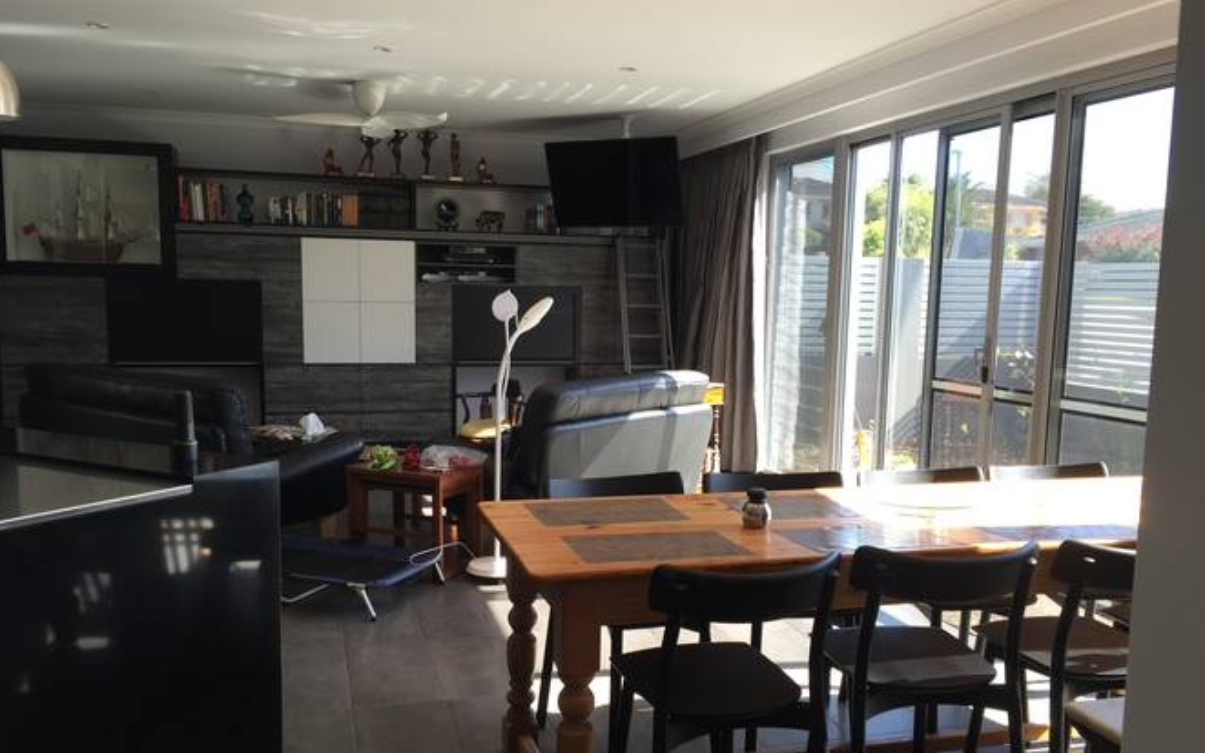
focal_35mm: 31
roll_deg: -1.1
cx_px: 602
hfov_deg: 61.2
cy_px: 421
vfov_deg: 40.5
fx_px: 1018
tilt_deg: -7.9
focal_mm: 4.15
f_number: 2.2
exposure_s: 1/100
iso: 32
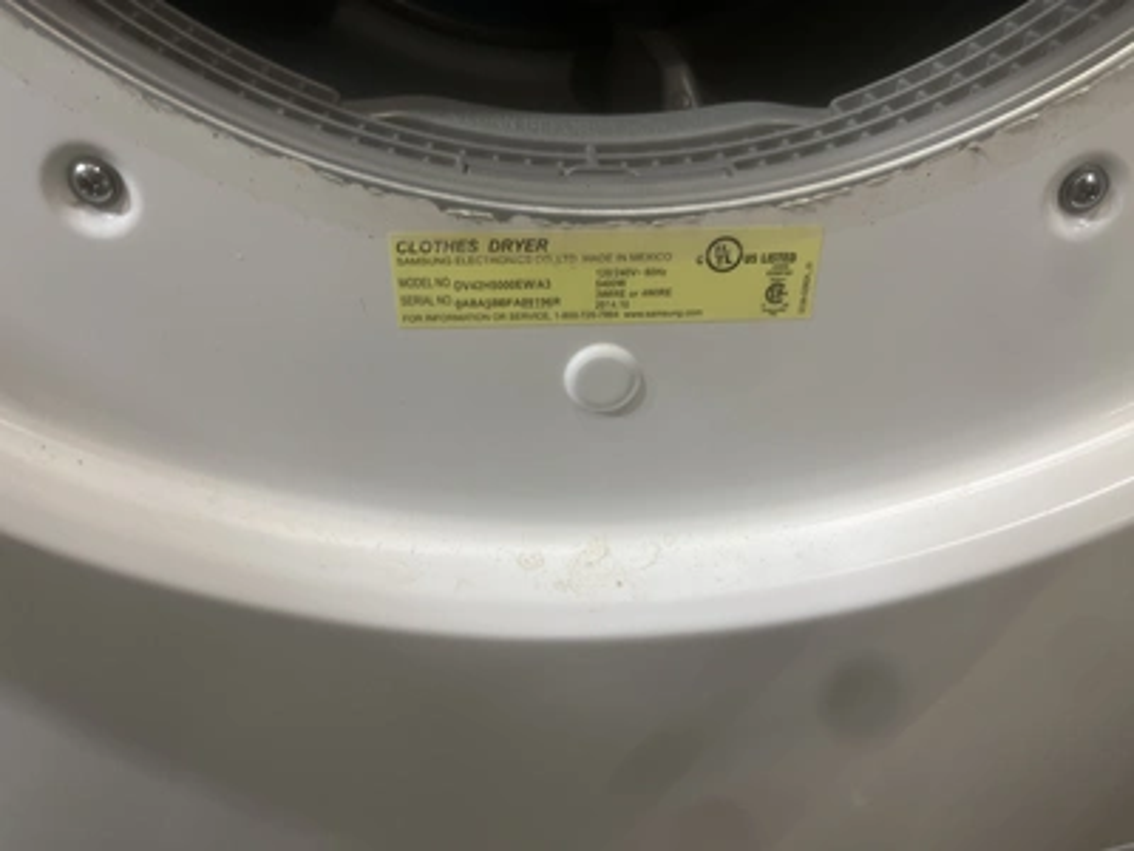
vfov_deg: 53.1
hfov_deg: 67.3
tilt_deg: -31.0
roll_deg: -1.5
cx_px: 567
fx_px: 852
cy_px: 426
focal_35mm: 26
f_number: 1.6
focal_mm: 5.1
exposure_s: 1/60
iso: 80
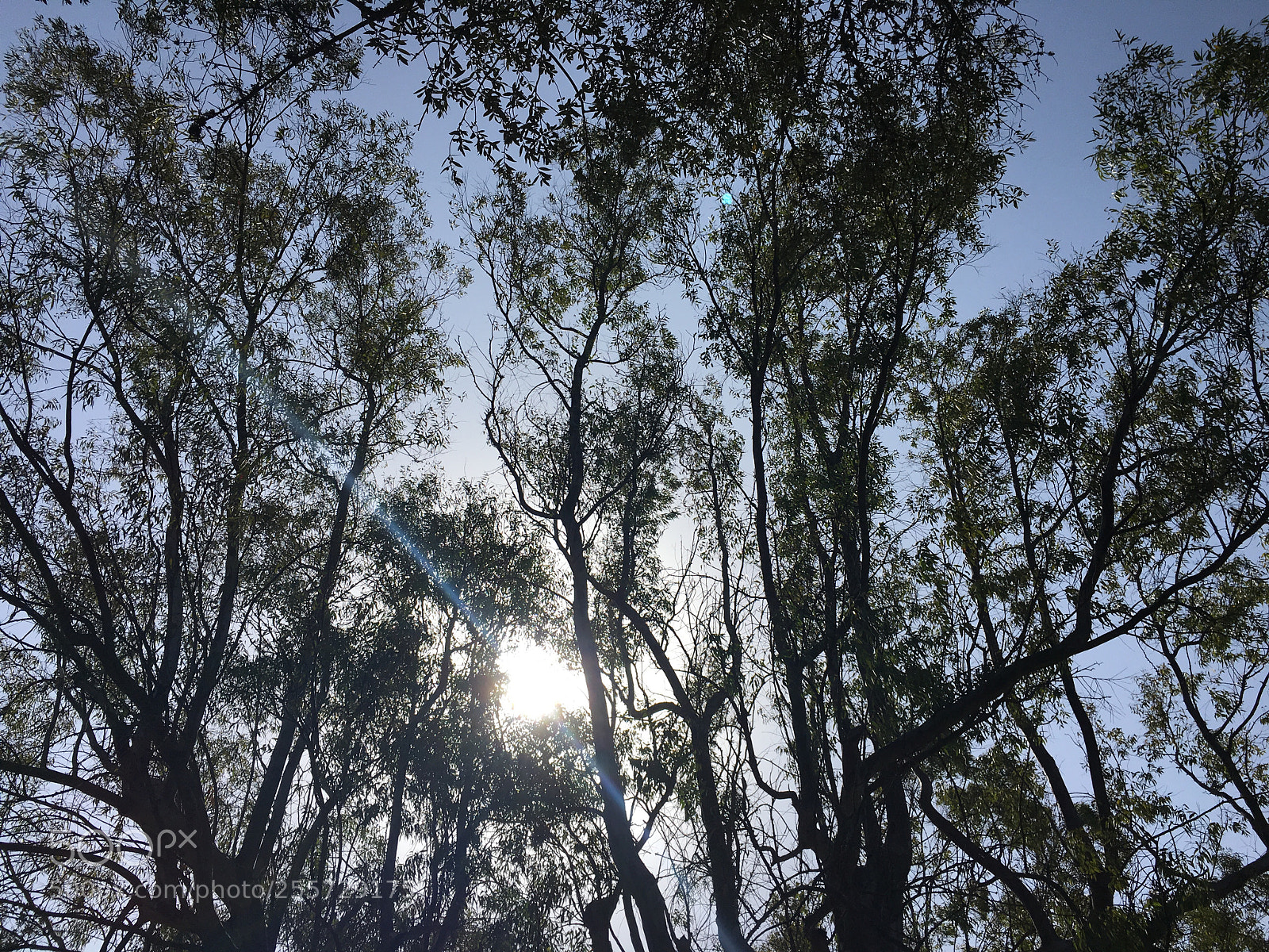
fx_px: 1063
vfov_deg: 48.2
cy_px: 476
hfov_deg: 61.7
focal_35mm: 29
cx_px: 634
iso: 25
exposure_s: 1/4049
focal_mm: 4.15
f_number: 2.2
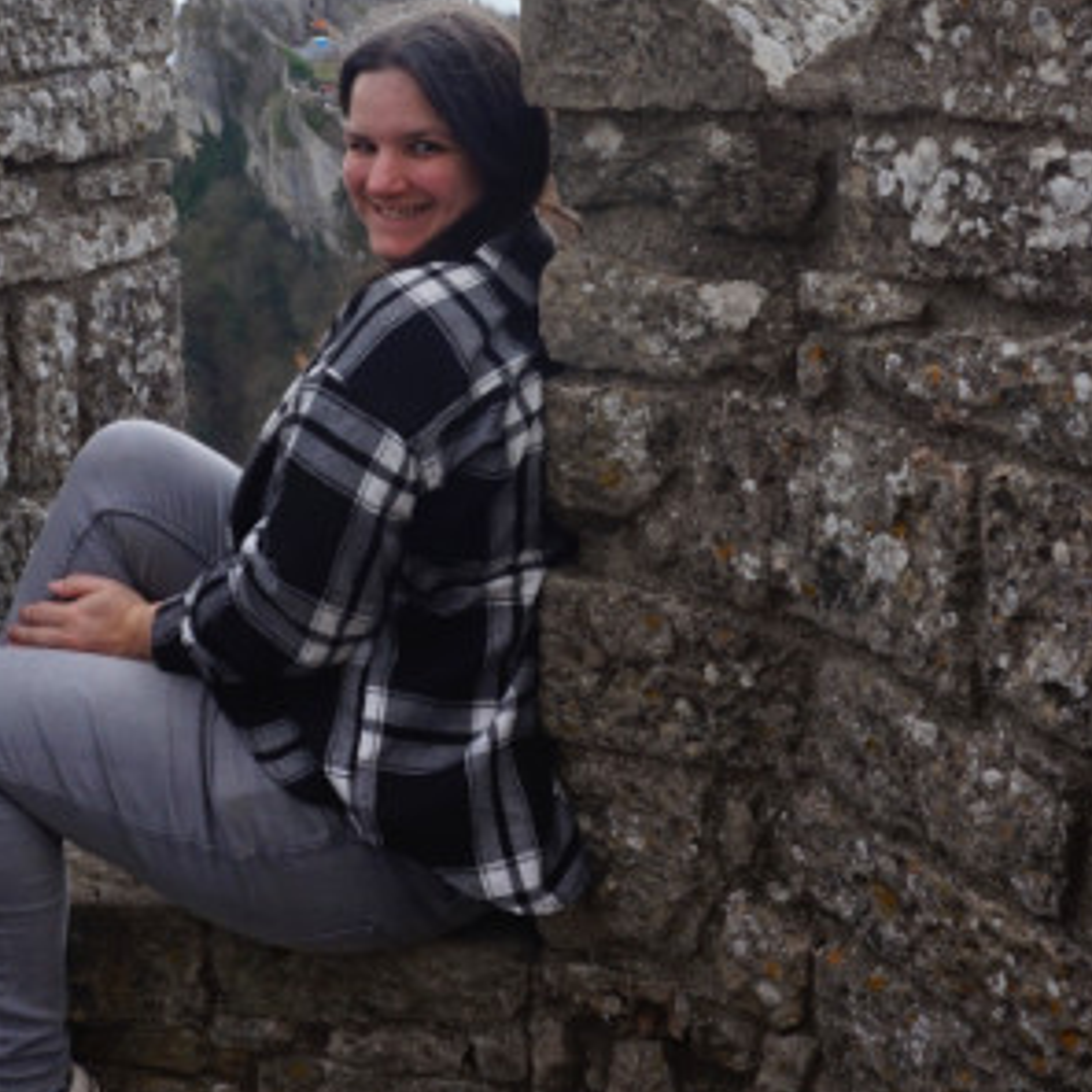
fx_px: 1963
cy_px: 144
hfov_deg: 31.0
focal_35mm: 55
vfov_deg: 30.0
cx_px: 432
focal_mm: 16
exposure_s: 1/80
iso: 100
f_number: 14
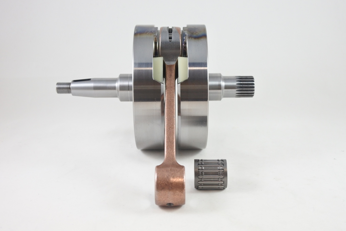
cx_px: 173
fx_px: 471
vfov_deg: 27.5
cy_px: 116
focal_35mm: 49
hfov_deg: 40.3
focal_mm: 18.4
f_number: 4.5
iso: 640
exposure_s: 1/125
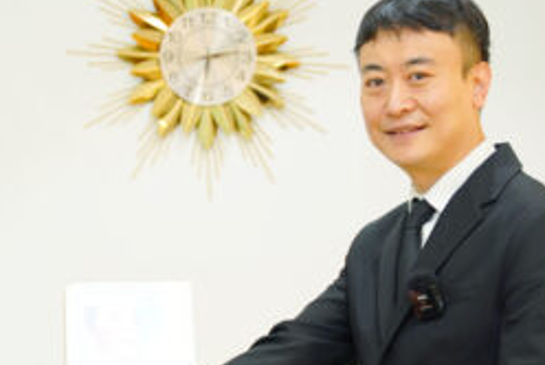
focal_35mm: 118
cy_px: 325
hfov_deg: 17.2
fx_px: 1784
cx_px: 92
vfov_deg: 11.6
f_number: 2.8
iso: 800
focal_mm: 48.7
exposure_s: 1/160
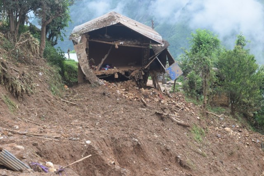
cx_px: 132
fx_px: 605
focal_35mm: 82
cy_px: 88
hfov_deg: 24.6
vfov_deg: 16.6
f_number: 8
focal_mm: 55
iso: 360
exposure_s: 1/250
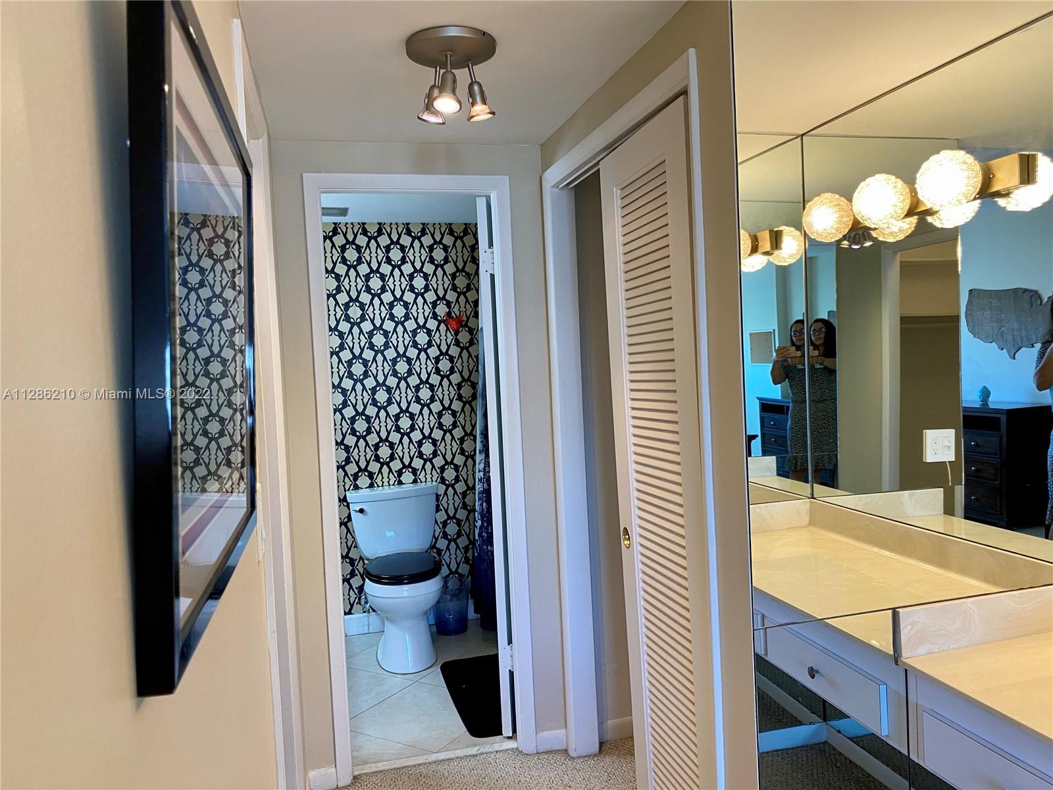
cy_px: 395
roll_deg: +3.0
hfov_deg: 67.3
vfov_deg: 53.1
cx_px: 526
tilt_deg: -2.3
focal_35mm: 26
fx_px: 791
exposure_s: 1/60
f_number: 1.8
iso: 100
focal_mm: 4.25
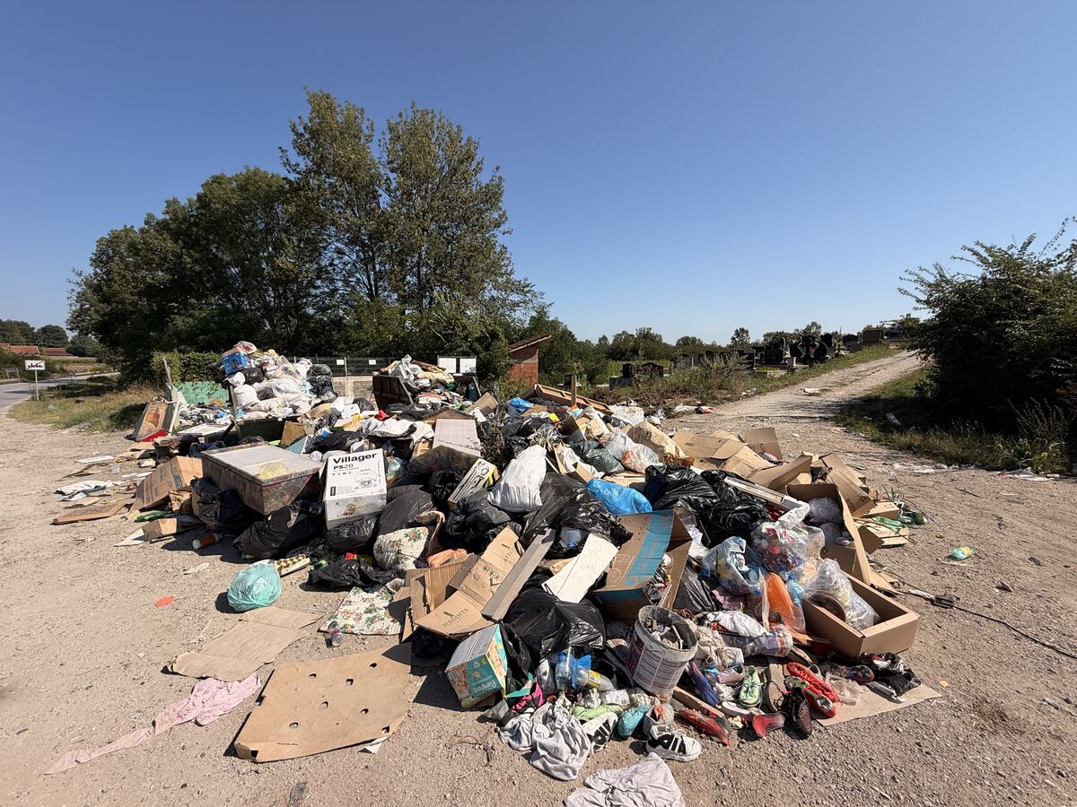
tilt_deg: -6.2
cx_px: 538
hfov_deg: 102.1
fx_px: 436
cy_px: 404
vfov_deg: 85.7
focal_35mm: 14
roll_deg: +1.3
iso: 20
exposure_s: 1/1033
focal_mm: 2.22
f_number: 2.2
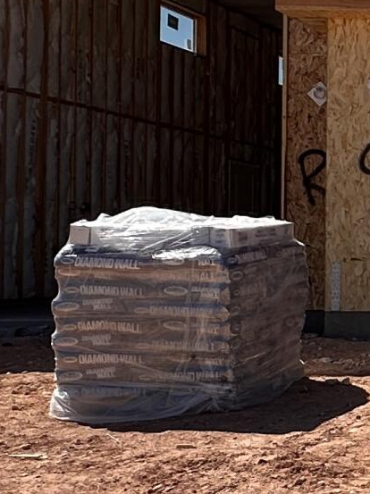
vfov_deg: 25.7
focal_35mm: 76
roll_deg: -0.5
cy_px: 237
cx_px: 807
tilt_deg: +3.0
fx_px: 1084
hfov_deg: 14.7
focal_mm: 2.22
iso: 40
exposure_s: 1/1689
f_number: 2.2
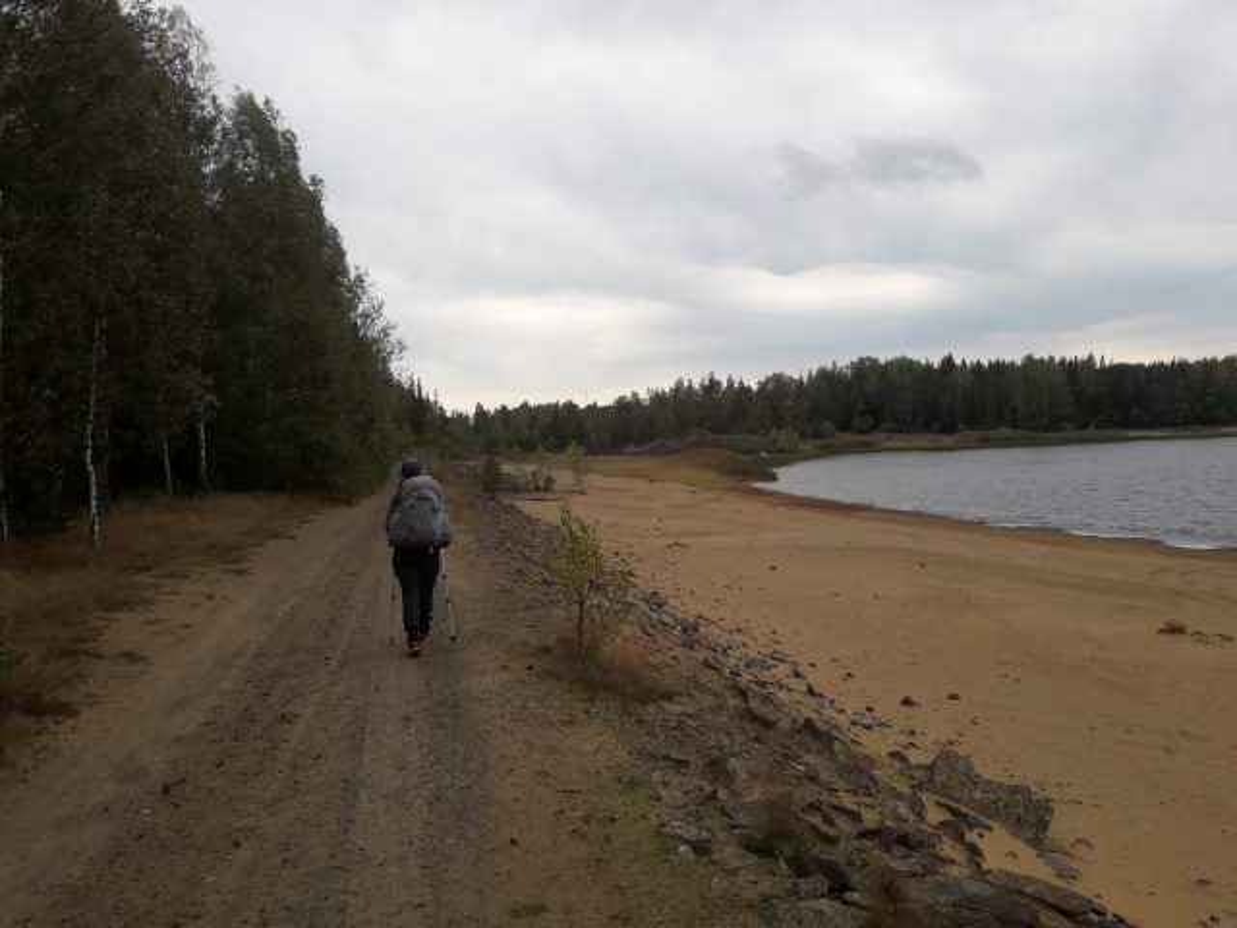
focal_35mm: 28
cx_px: 618
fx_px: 1001
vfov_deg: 49.7
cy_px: 464
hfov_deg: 63.4
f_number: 1.9
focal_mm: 3.7
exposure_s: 1/883
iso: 40
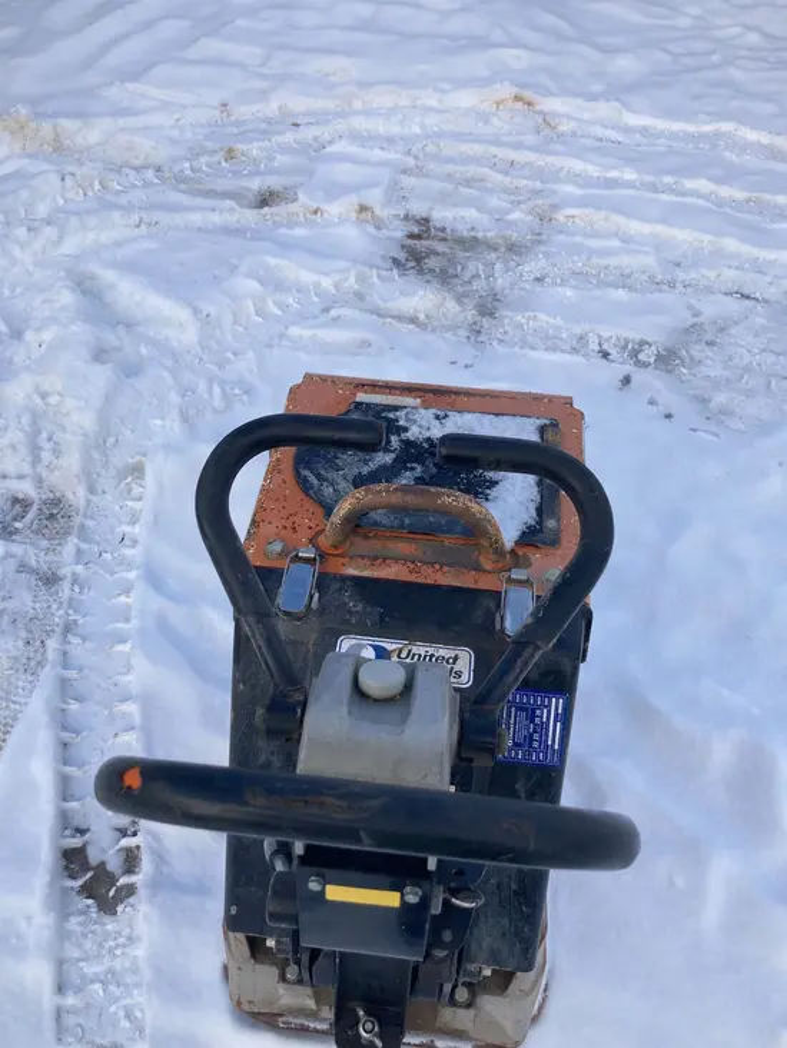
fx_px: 849
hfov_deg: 49.8
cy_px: 524
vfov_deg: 63.4
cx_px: 394
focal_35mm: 28
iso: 20
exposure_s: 1/1297
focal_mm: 3.99
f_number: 1.8
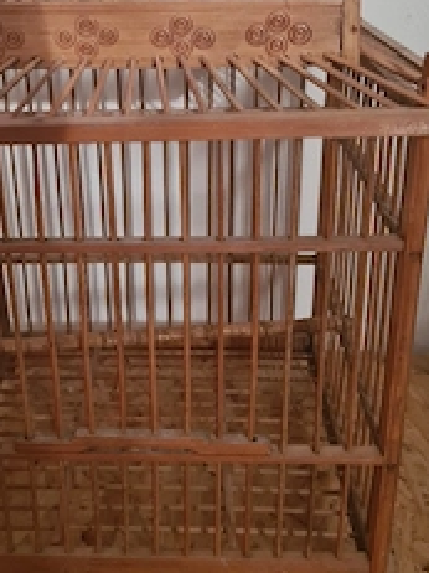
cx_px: 144
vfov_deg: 41.6
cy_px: 196
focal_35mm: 45
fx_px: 744
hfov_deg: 31.9
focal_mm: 5.4
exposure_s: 1/50
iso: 640
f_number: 1.8
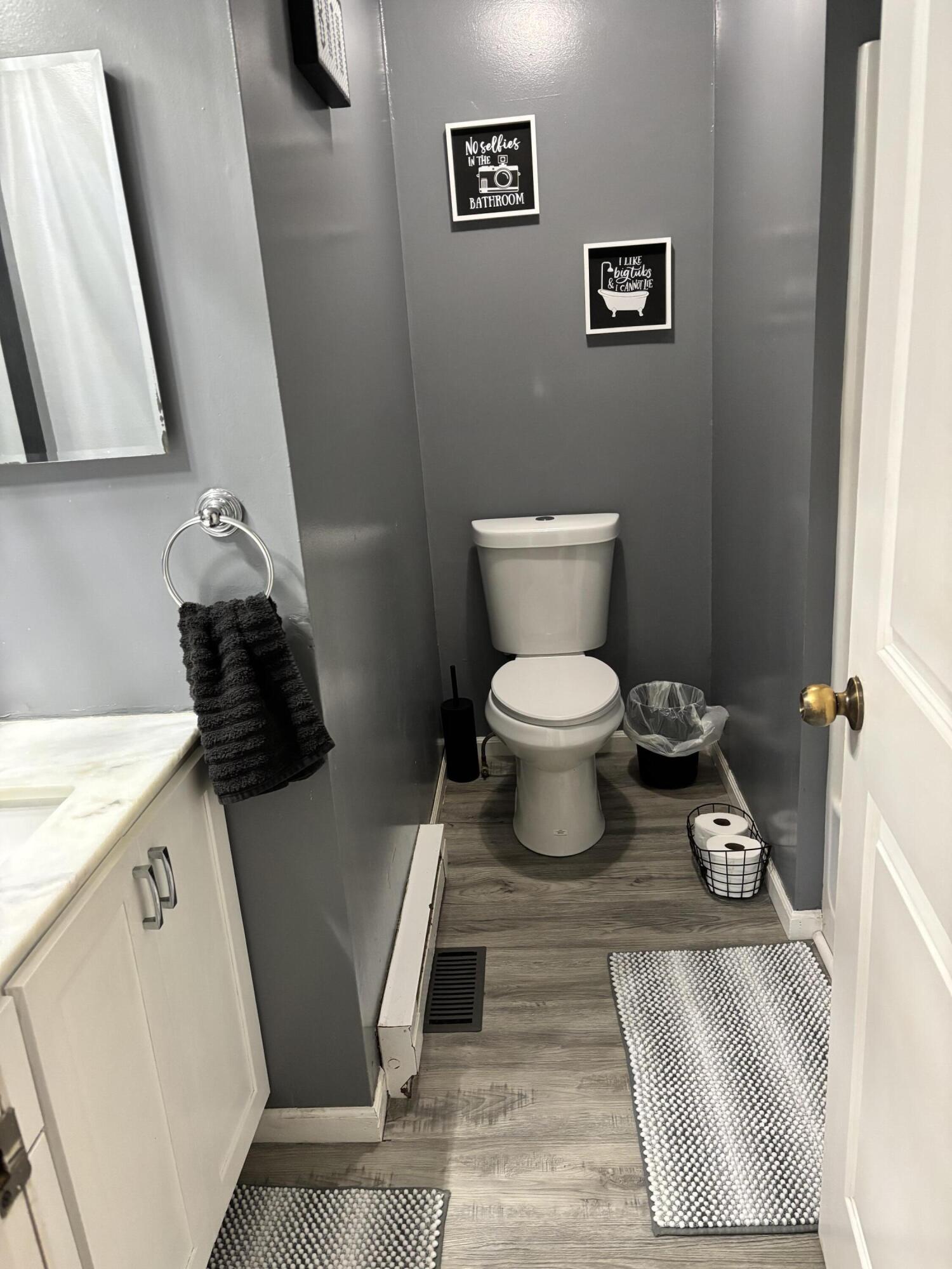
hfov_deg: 53.1
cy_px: 634
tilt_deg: -18.0
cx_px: 476
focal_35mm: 26
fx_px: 953
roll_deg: +2.5
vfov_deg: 67.3
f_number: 1.6
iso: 500
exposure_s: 1/60
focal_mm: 5.96
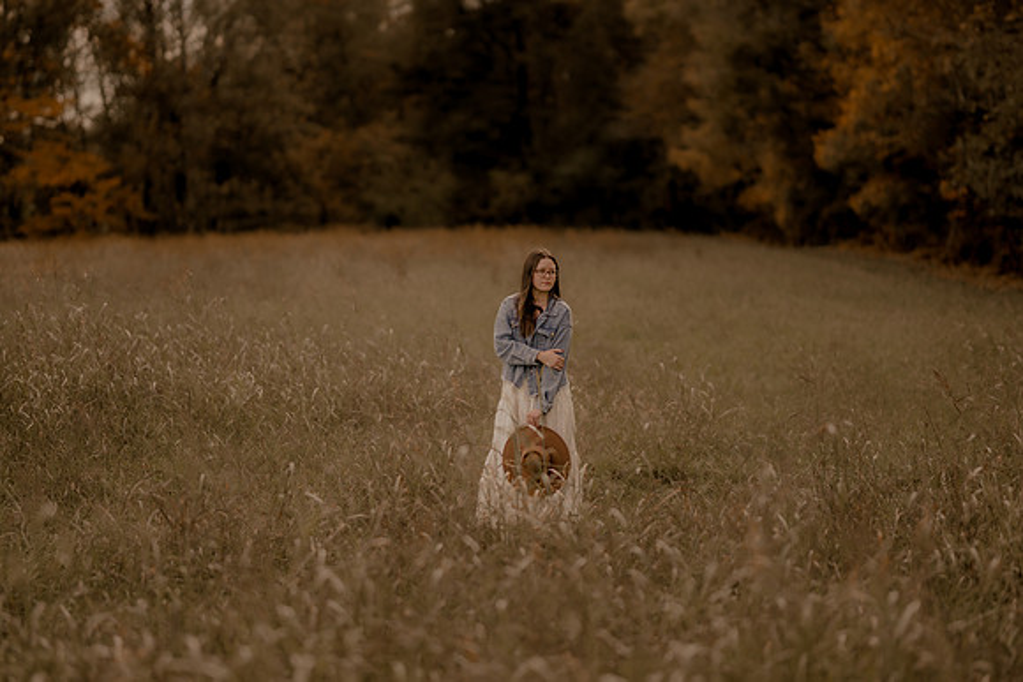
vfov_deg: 14.8
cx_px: 512
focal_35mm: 92
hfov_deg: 22.0
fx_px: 2628
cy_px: 341
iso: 200
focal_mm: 85
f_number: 1.4
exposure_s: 1/3200
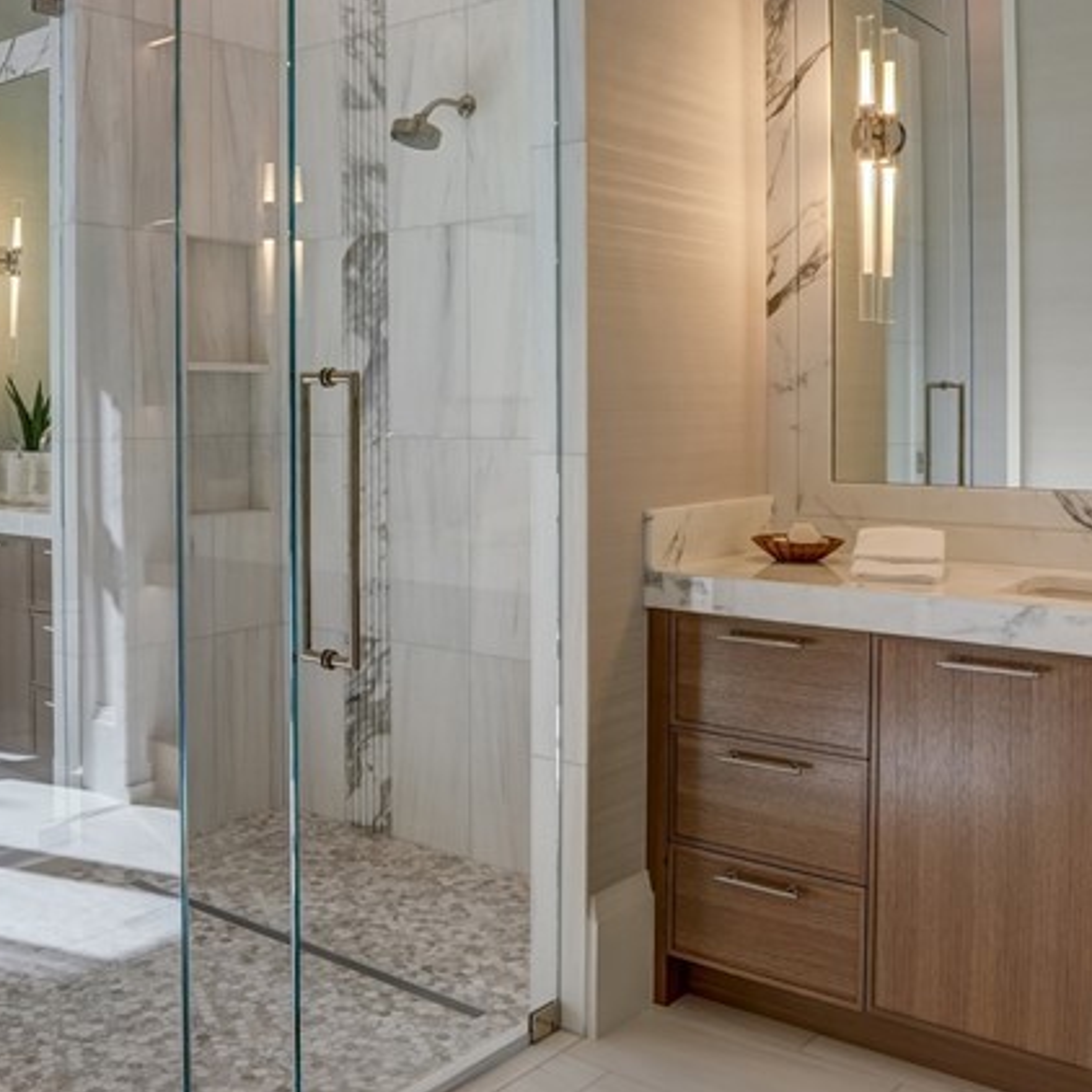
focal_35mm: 35
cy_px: 395
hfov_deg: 46.8
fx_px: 1249
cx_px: 411
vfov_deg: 46.7
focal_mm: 16
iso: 400
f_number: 9
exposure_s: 1/80
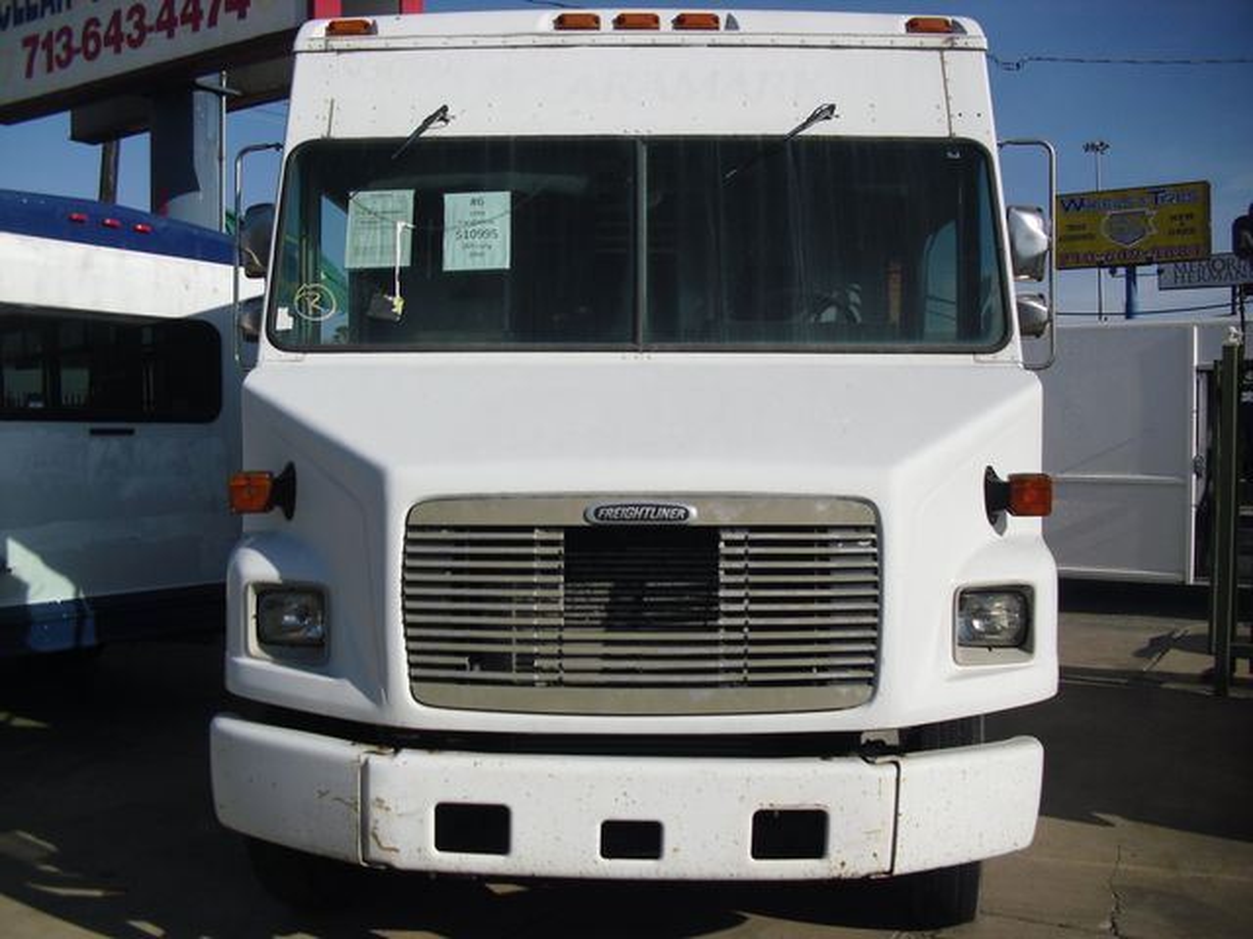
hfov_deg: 51.4
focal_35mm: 36
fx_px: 1303
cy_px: 470
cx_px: 626
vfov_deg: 39.7
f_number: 7.8
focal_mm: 6.3
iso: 80
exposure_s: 1/320
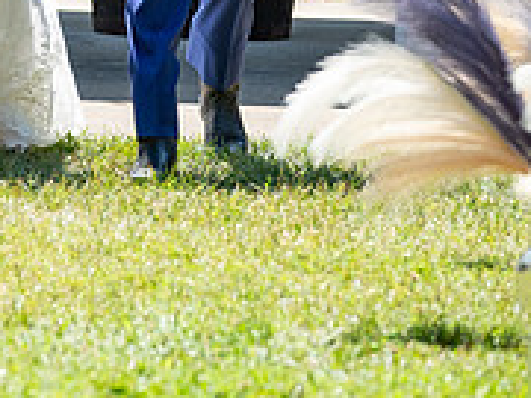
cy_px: -41
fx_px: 7731
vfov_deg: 2.9
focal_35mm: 504
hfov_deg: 3.9
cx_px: 97
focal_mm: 140
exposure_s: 1/500
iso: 200
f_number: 4
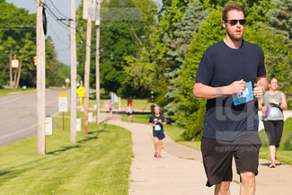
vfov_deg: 6.9
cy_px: 120
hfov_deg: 10.2
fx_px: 1623
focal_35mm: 200
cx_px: 243
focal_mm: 112
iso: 400
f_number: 5.6
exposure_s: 1/2000
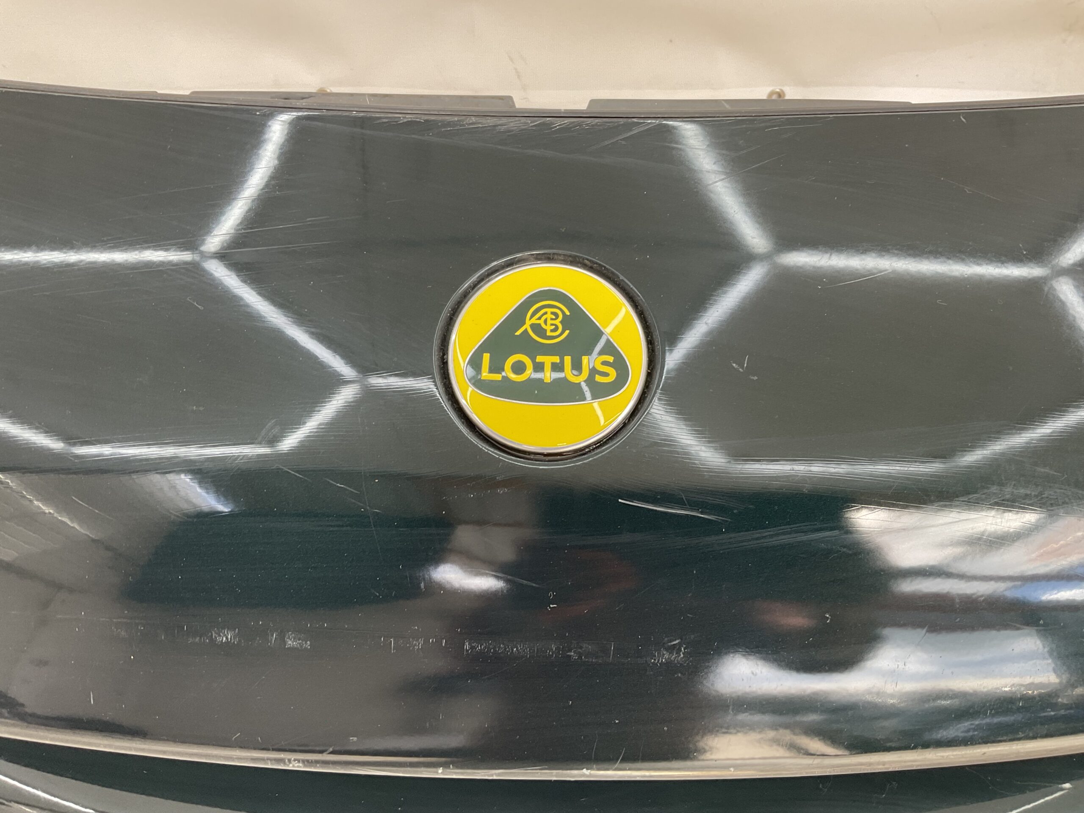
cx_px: 542
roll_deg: -0.9
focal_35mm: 29
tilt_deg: -42.7
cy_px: 406
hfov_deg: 61.7
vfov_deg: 48.2
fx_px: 908
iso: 40
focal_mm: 3
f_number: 1.8
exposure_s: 1/100
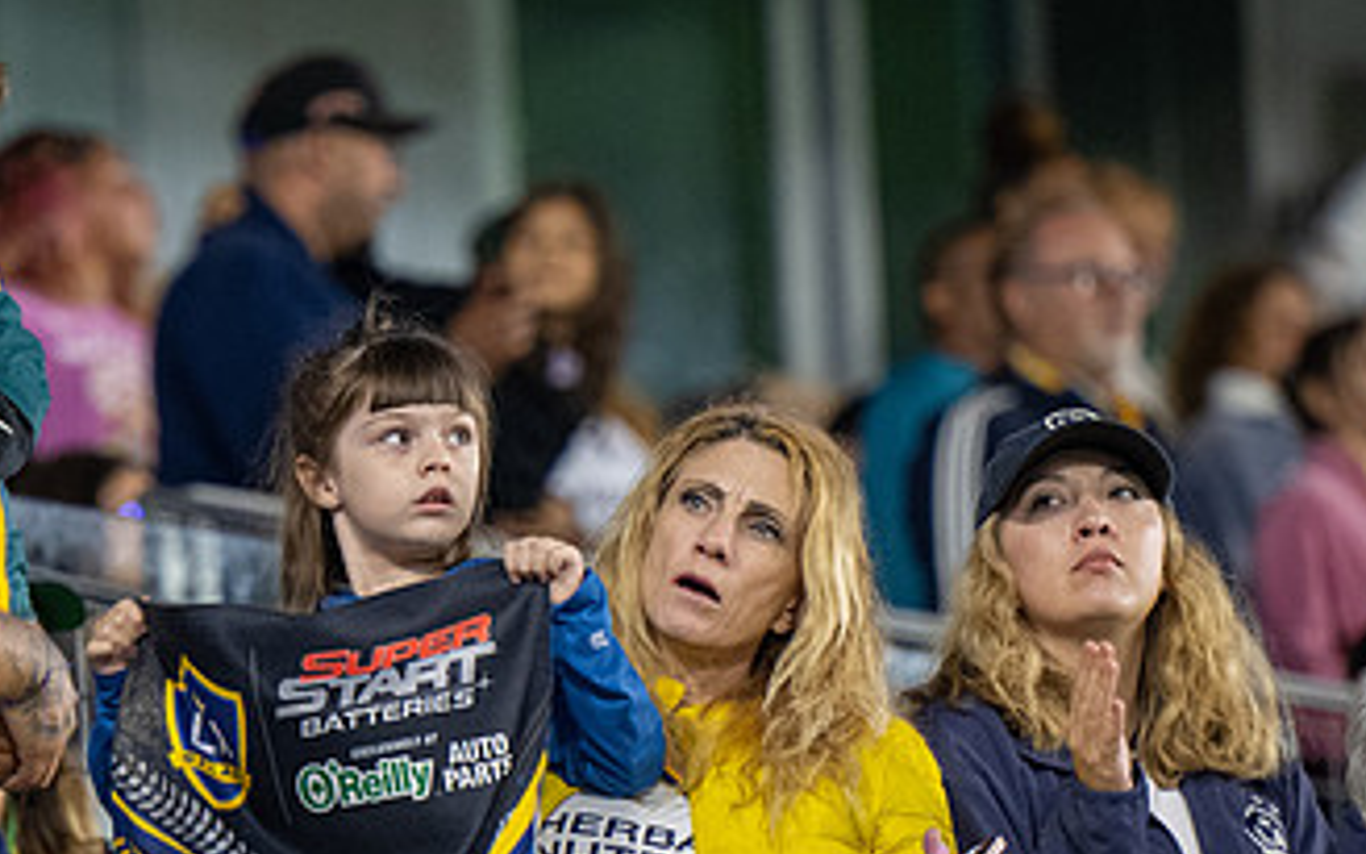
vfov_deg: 2.7
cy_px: 533
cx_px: 404
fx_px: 18130
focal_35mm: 487
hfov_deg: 4.3
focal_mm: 180
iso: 2500
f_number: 2.8
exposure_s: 1/200
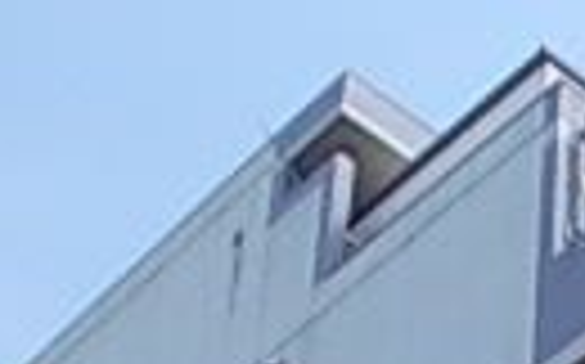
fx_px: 2326
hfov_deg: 13.6
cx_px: 846
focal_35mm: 146
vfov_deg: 7.8
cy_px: 1074
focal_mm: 4
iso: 80
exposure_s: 1/200
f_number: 5.4
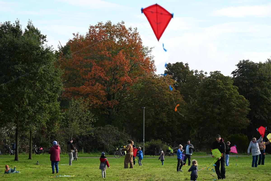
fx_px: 941
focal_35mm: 125
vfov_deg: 11.0
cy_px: 90
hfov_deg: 16.4
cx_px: 136
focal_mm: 125
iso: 125
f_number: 6.3
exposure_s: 1/160
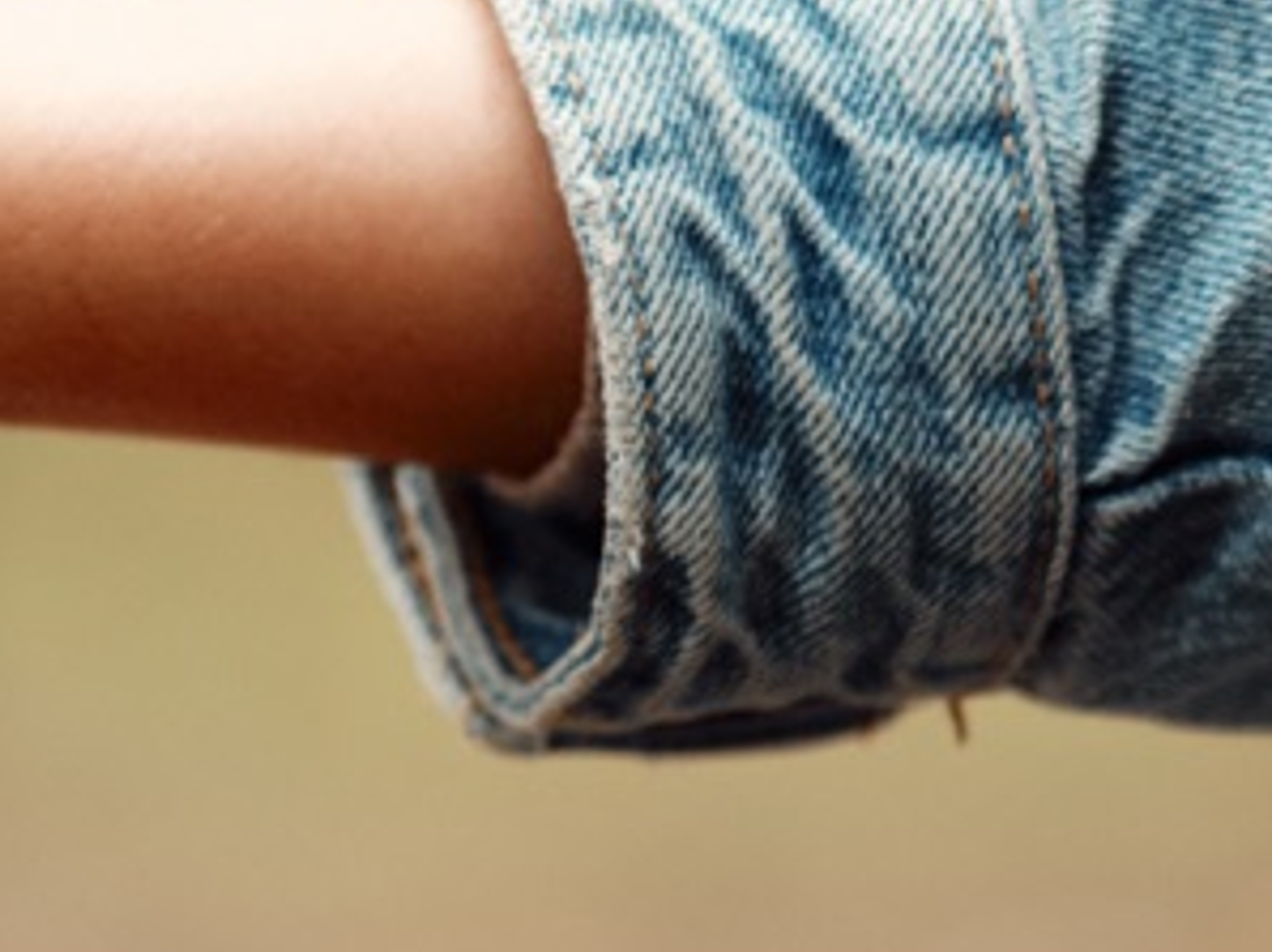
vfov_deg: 2.8
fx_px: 19203
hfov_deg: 3.8
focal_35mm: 523
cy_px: 9
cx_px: -1080
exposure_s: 1/200
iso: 400
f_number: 2
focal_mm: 90
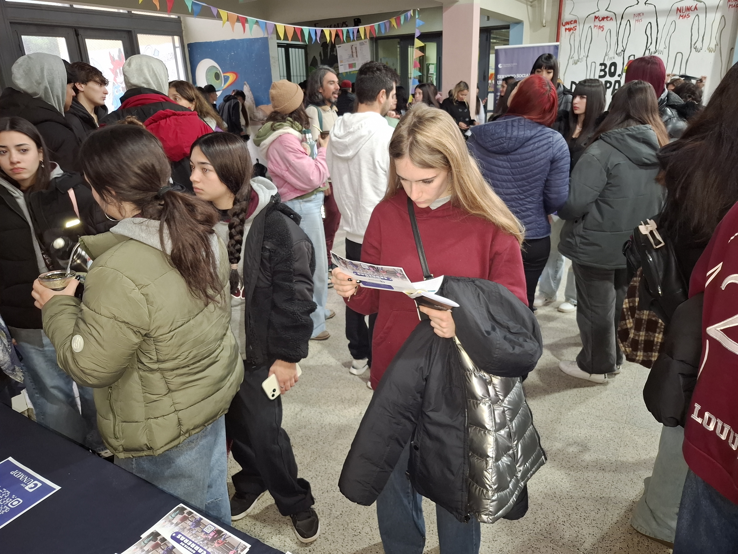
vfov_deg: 58.9
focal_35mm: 23
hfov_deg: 73.9
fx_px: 490
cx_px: 369
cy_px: 277
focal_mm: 5.54
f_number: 1.8
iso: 50
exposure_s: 1/25
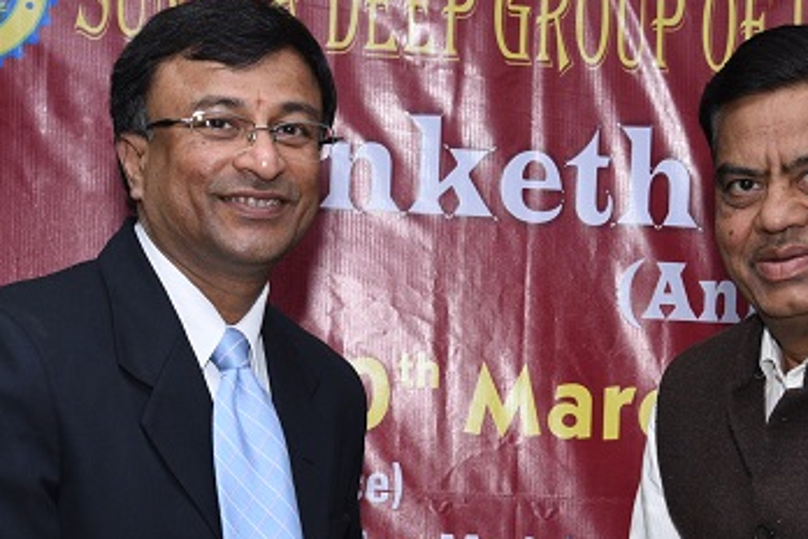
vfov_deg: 11.4
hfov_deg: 17.2
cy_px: 504
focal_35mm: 119
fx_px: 2671
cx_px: 550
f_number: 7.1
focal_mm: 46
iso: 1600
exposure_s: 1/160
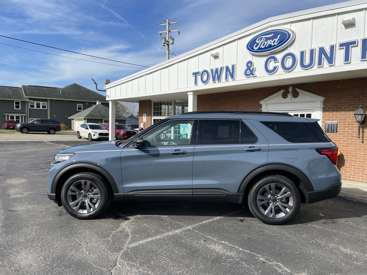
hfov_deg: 67.3
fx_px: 276
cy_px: 138
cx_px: 184
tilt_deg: -2.6
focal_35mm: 26
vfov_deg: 53.1
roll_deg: +0.2
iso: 32
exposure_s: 1/4000
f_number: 1.6
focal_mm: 4.2
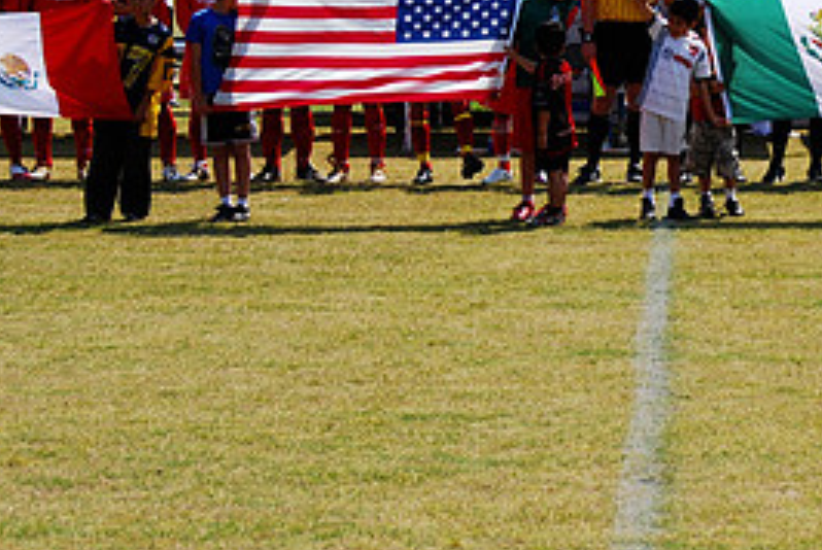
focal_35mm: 144
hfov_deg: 14.1
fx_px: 3292
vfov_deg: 9.5
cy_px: 34
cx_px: 751
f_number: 6.3
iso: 100
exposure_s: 1/400
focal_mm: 44
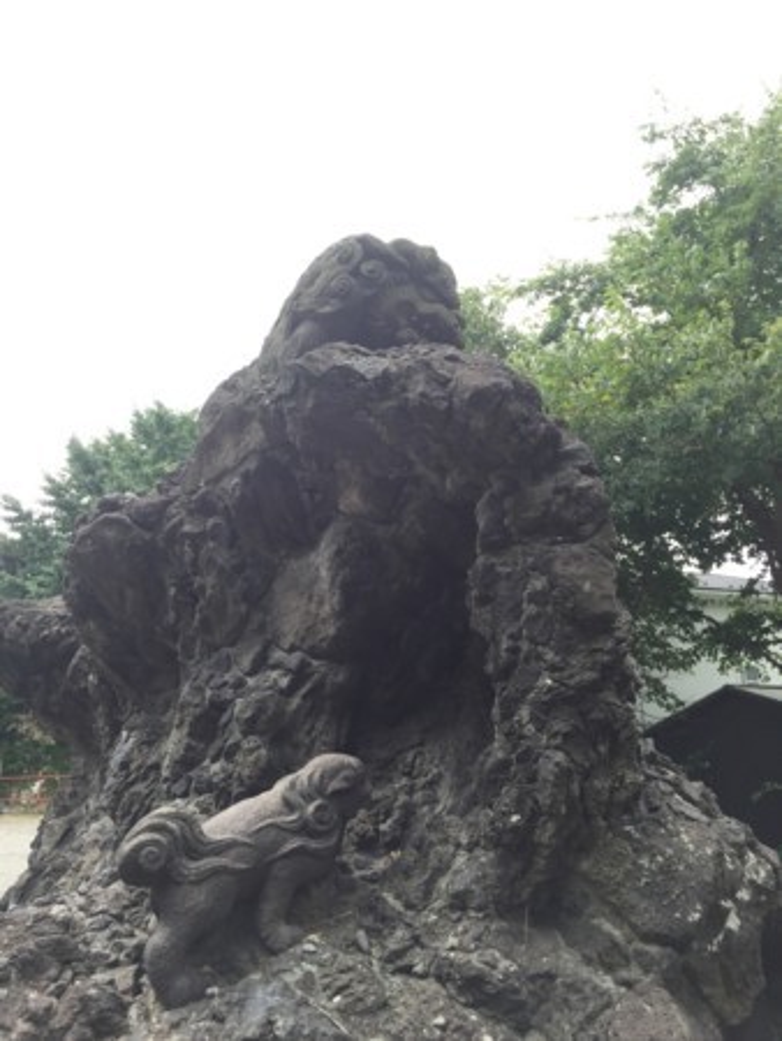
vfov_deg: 61.6
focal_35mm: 29
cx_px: 391
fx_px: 873
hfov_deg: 48.3
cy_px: 520
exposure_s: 1/353
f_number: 2.2
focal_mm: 4.15
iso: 32
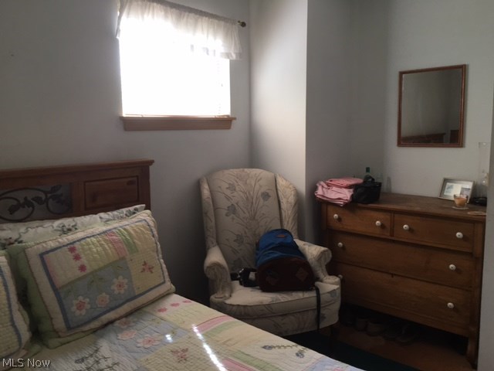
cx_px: 247
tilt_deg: -5.9
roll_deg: +1.9
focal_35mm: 29
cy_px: 186
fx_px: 414
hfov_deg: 61.7
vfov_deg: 48.2
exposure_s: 1/30
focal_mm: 4.15
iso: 64
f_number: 2.2
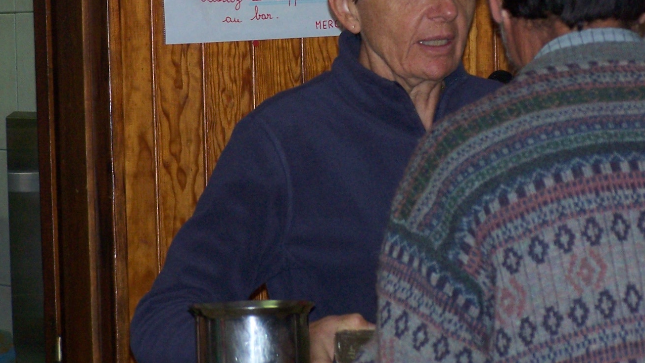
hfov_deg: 7.9
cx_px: 458
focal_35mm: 272
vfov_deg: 4.5
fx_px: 4653
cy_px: 13
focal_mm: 26.4
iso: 140
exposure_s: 1/125
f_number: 3.2
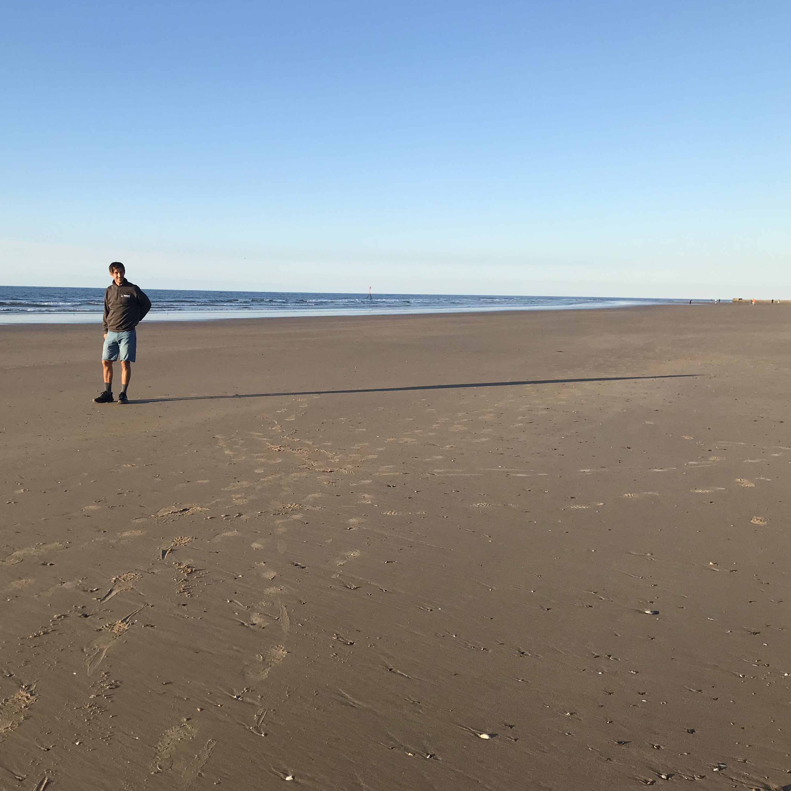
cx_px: 274
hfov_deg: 47.8
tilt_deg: -5.4
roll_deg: -0.8
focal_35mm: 34
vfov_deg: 48.5
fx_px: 879
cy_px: 392
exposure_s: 1/1312
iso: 20
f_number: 1.8
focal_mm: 3.99
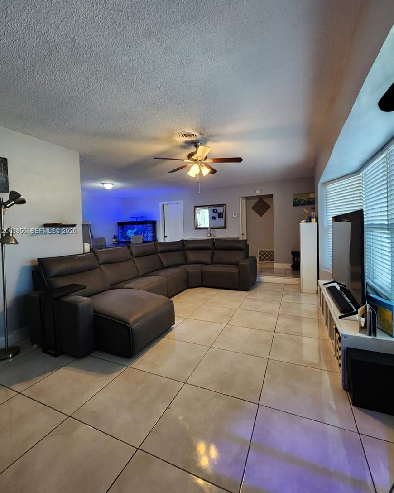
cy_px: 232
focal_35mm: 14
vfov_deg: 100.6
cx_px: 197
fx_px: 204
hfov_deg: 88.0
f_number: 2.2
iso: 320
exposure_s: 1/60.2
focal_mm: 2.2
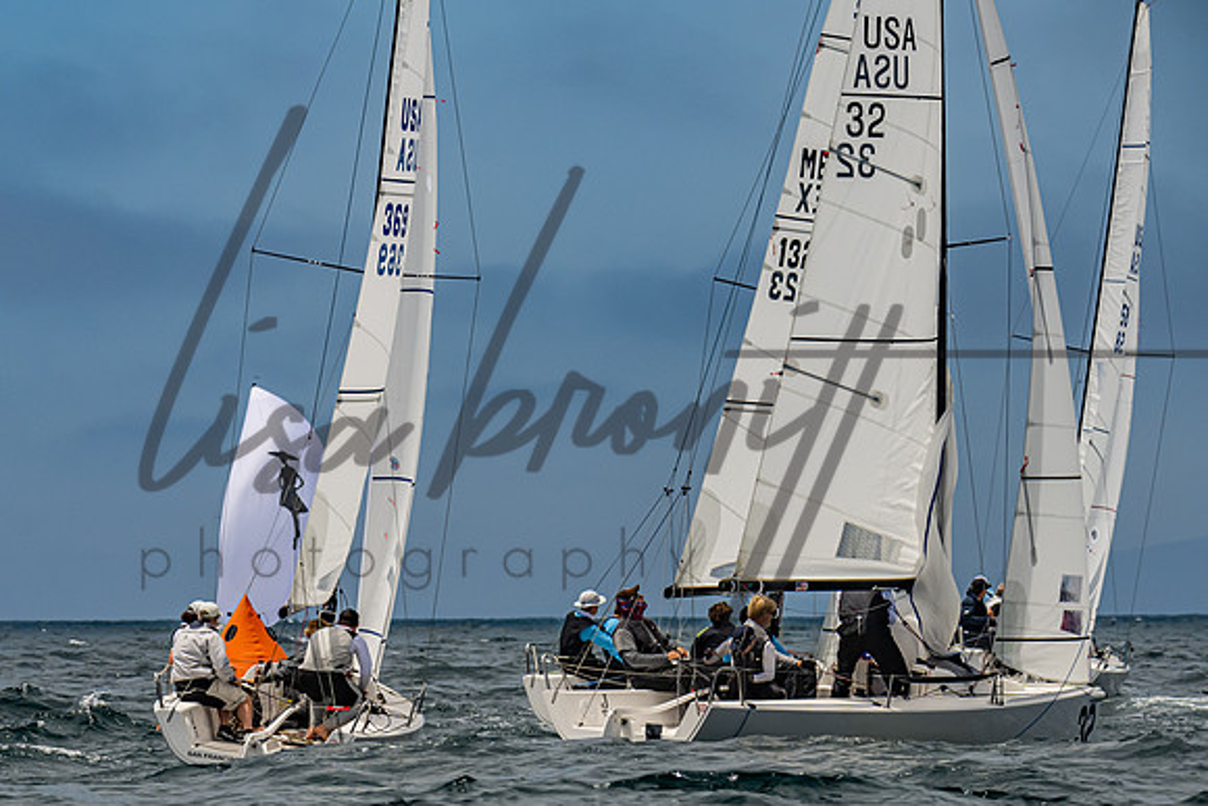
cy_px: 614
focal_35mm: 222
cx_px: 333
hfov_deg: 9.2
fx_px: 7461
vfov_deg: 6.2
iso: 400
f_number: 6.3
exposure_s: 1/3200
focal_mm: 140
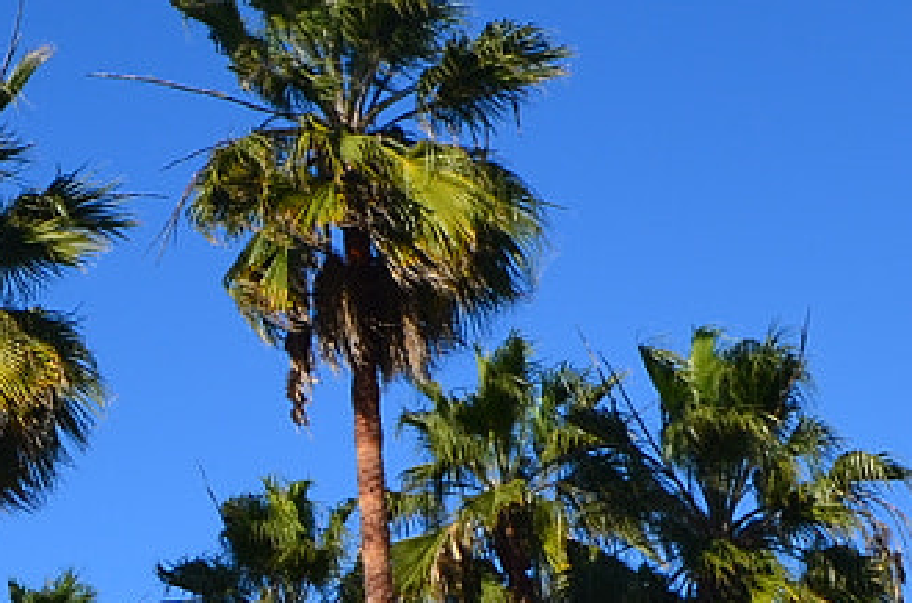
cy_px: 660
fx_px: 3309
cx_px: -36
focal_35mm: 131
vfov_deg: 10.3
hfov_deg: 15.4
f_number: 11
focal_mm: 18
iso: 100
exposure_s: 1/160
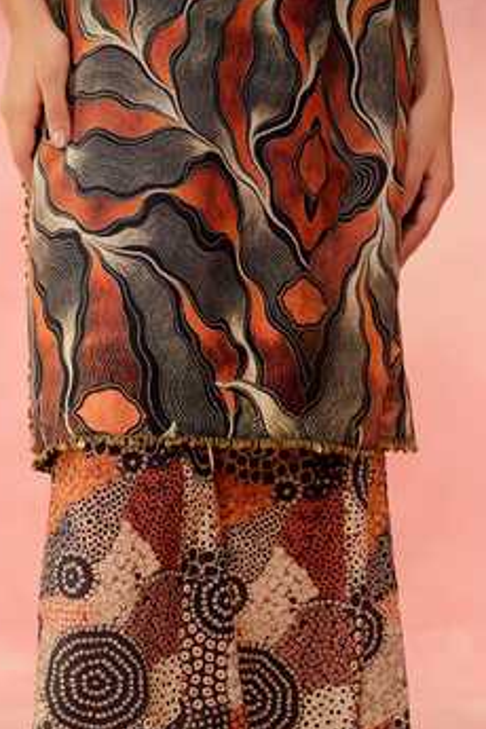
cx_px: 201
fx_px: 2308
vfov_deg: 17.8
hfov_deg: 12.0
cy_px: 548
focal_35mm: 114
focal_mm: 75
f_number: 3.5
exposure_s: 1/160
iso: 250
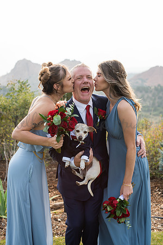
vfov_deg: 39.6
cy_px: 122
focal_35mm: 50
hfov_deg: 27.0
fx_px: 340
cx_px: 82
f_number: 4
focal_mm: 50
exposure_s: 1/400
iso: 160
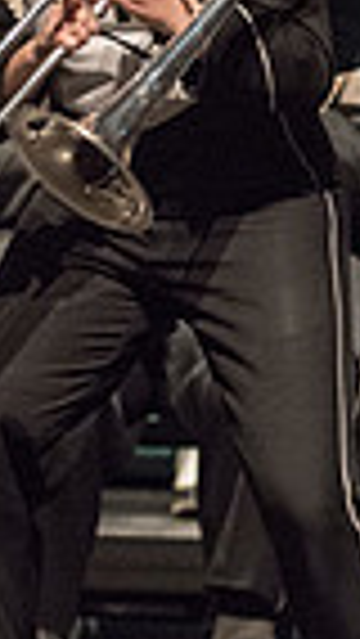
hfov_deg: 0.9
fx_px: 21815
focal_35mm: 1287
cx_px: 1148
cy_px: 142
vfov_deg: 1.7
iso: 4000
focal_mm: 300
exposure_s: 1/500
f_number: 2.8
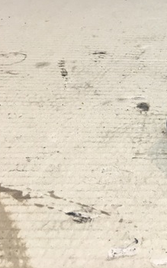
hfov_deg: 21.3
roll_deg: -1.2
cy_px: 90
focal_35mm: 56
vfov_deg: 35.9
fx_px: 408
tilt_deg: -28.1
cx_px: 208
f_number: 2.2
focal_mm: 4.15
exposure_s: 1/33
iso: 64
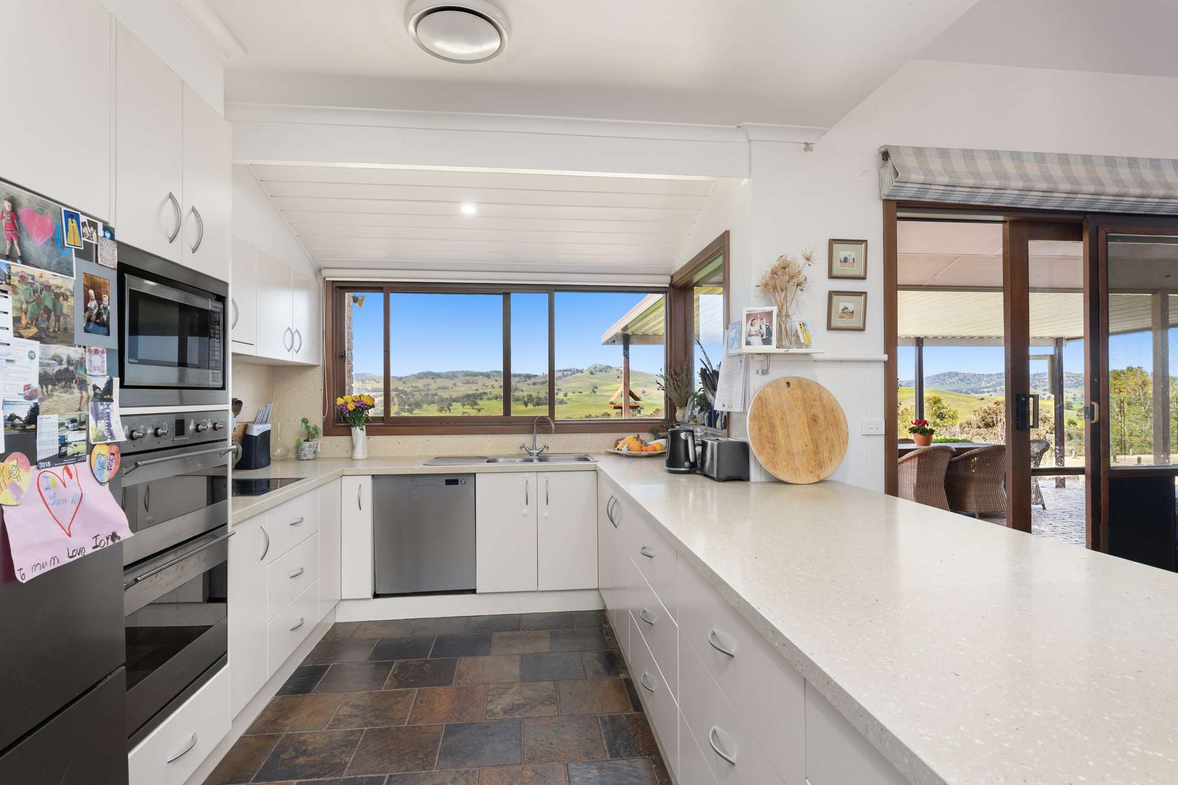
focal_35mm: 18
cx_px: 589
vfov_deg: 67.4
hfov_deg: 90.0
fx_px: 589
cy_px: 392
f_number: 7.1
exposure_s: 1/30
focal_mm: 18
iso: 400
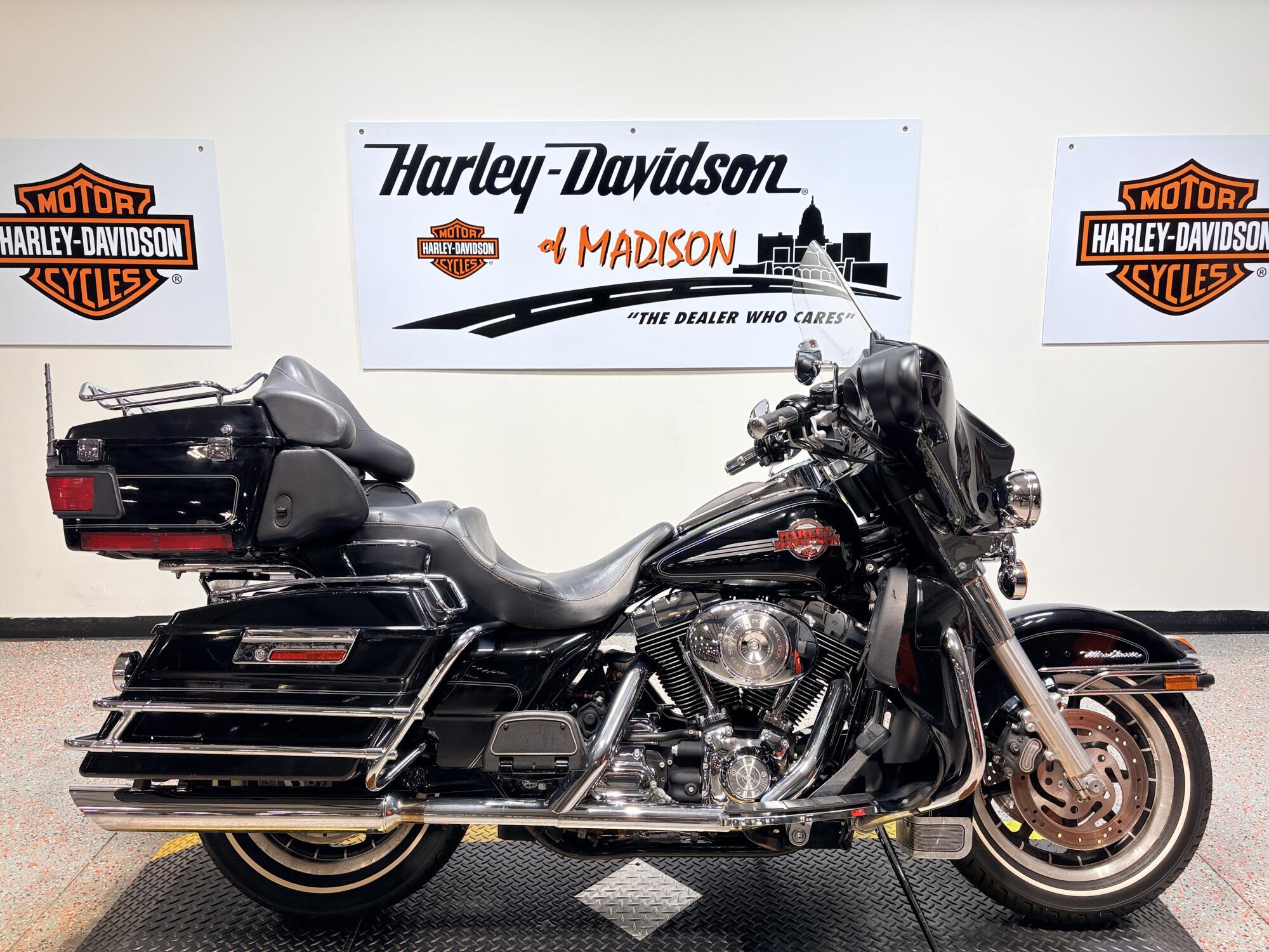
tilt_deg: -11.0
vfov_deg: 53.1
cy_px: 476
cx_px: 634
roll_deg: +1.0
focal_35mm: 26
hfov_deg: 67.3
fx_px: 953
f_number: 1.6
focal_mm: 5.96
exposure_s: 1/120
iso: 40
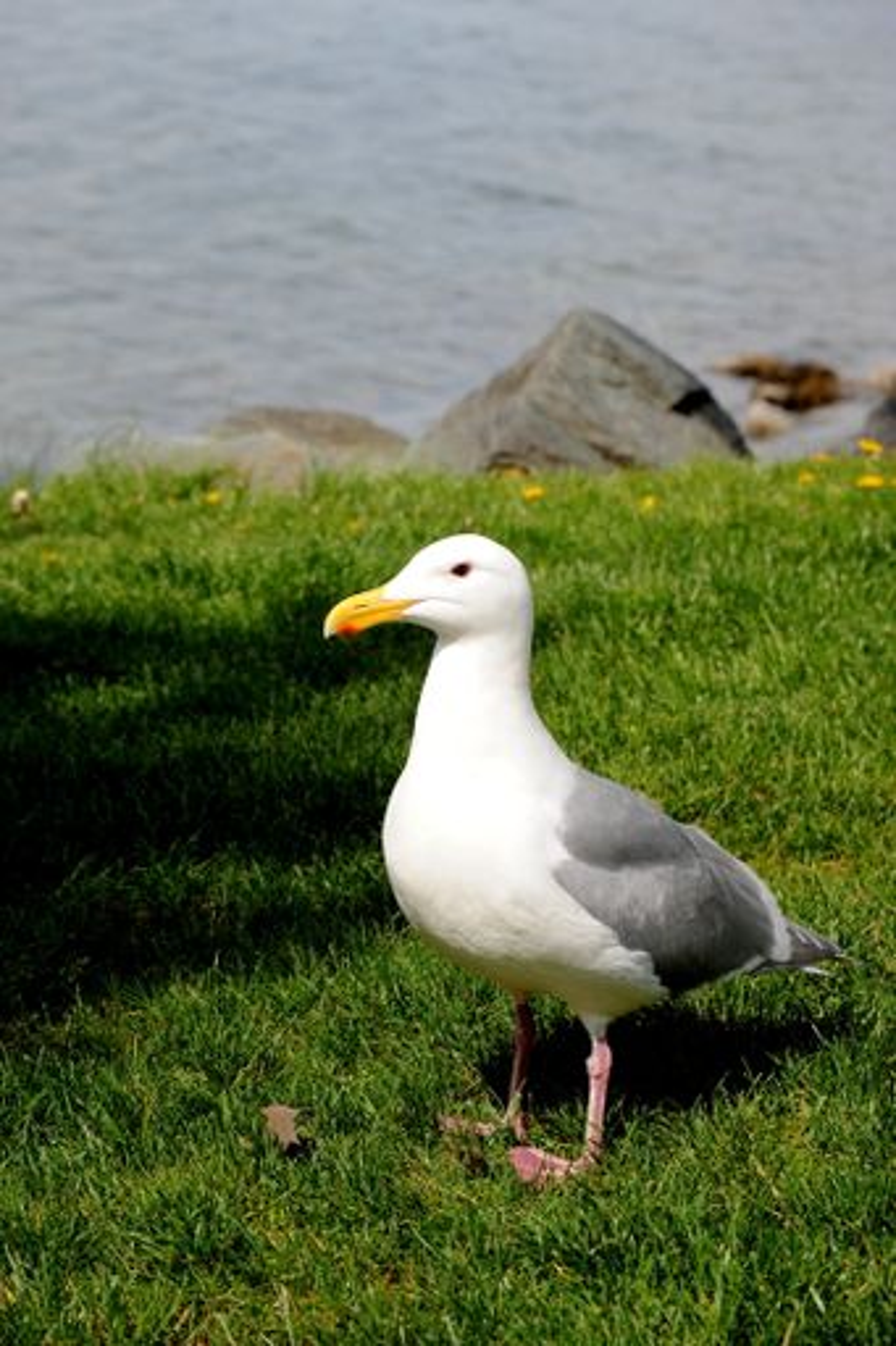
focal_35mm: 120
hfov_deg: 11.4
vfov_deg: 17.1
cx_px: 448
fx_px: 4483
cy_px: 673
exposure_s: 1/500
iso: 400
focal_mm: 120
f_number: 11
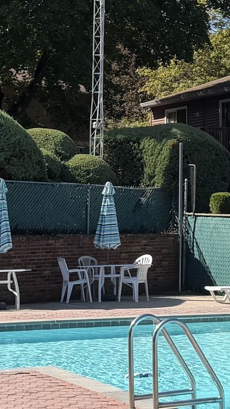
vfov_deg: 19.1
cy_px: -21
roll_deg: +0.0
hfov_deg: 11.2
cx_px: 174
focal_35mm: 108
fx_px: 1172
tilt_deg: +10.1
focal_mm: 6.76
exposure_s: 1/3021
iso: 80
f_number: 1.78
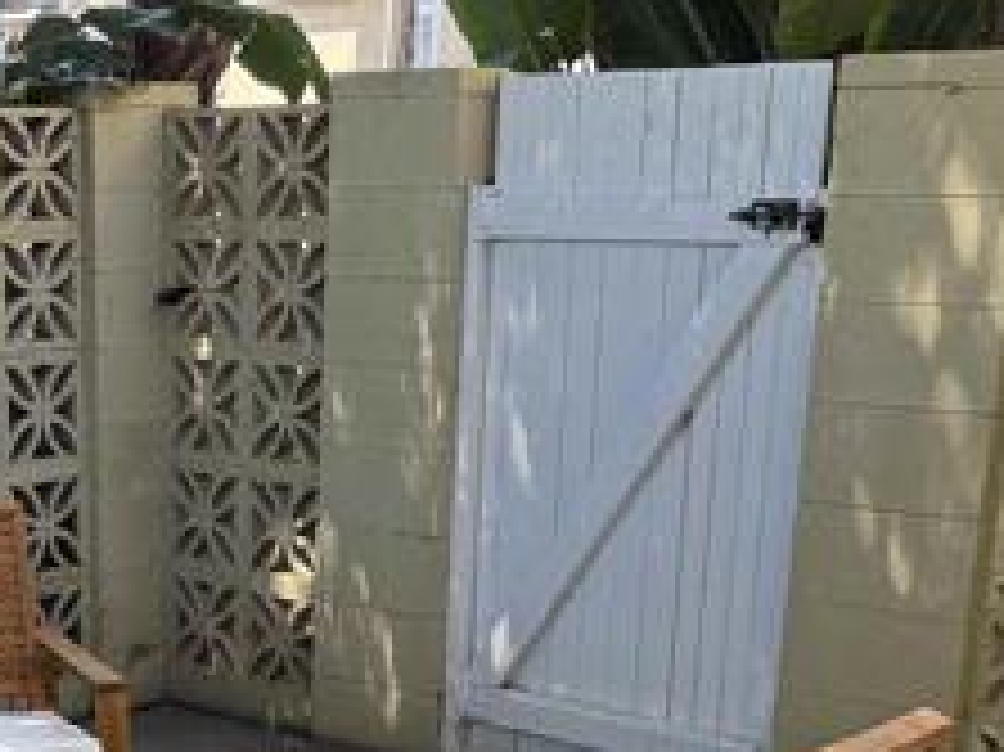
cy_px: 860
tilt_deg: -19.8
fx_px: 2000
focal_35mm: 69
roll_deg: +0.8
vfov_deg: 20.2
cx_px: 113
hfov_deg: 27.2
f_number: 1.78
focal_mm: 6.76
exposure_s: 1/377
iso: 100
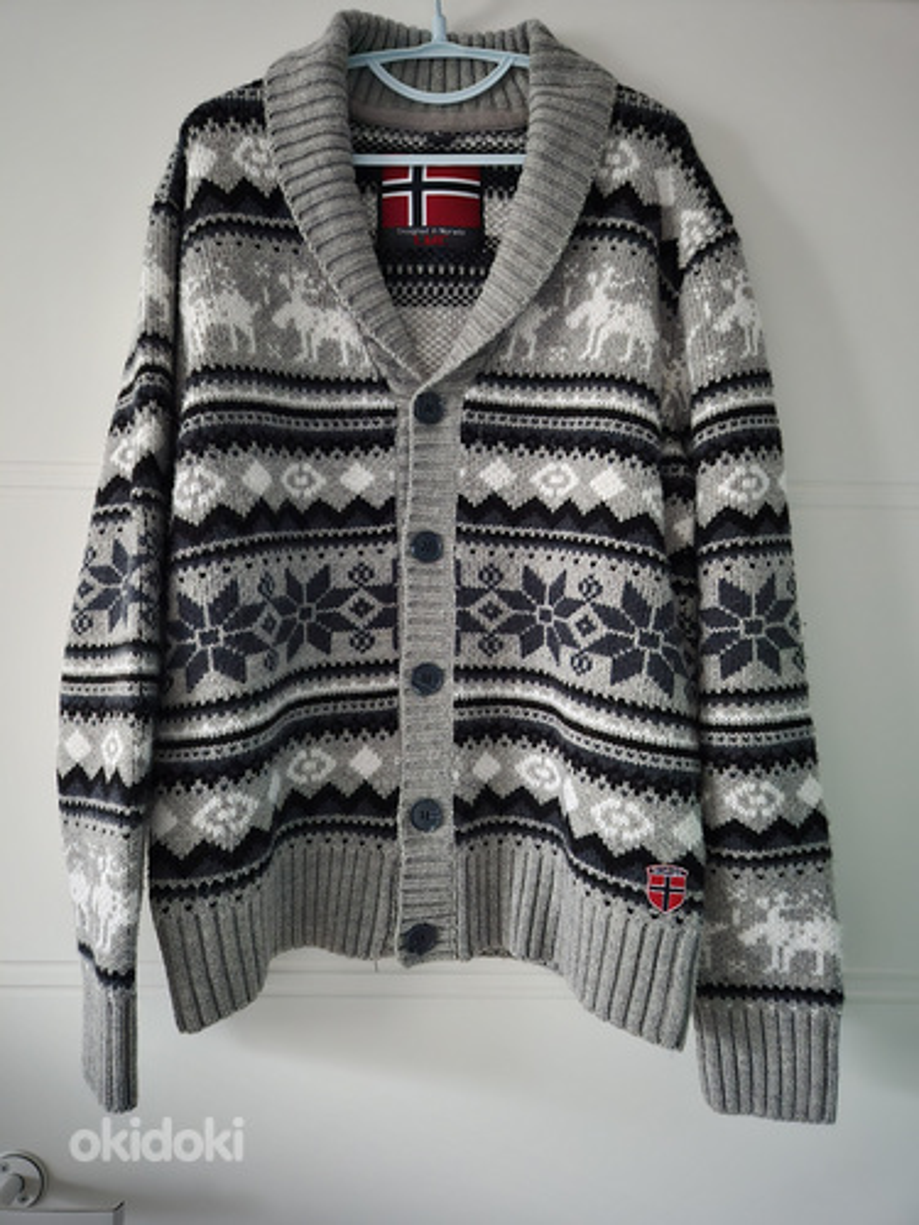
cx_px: 460
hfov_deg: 58.9
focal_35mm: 23
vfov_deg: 73.9
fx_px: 814
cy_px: 612
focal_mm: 5.4
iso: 2500
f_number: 1.8
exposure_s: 1/25
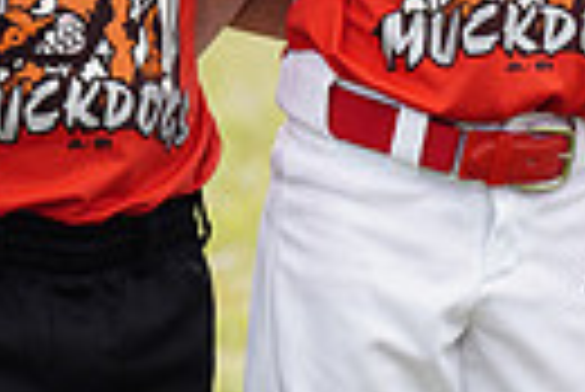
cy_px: -178
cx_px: 315
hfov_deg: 3.4
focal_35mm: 603
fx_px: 9810
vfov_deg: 2.3
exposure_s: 1/250
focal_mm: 135
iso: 100
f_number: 5.6
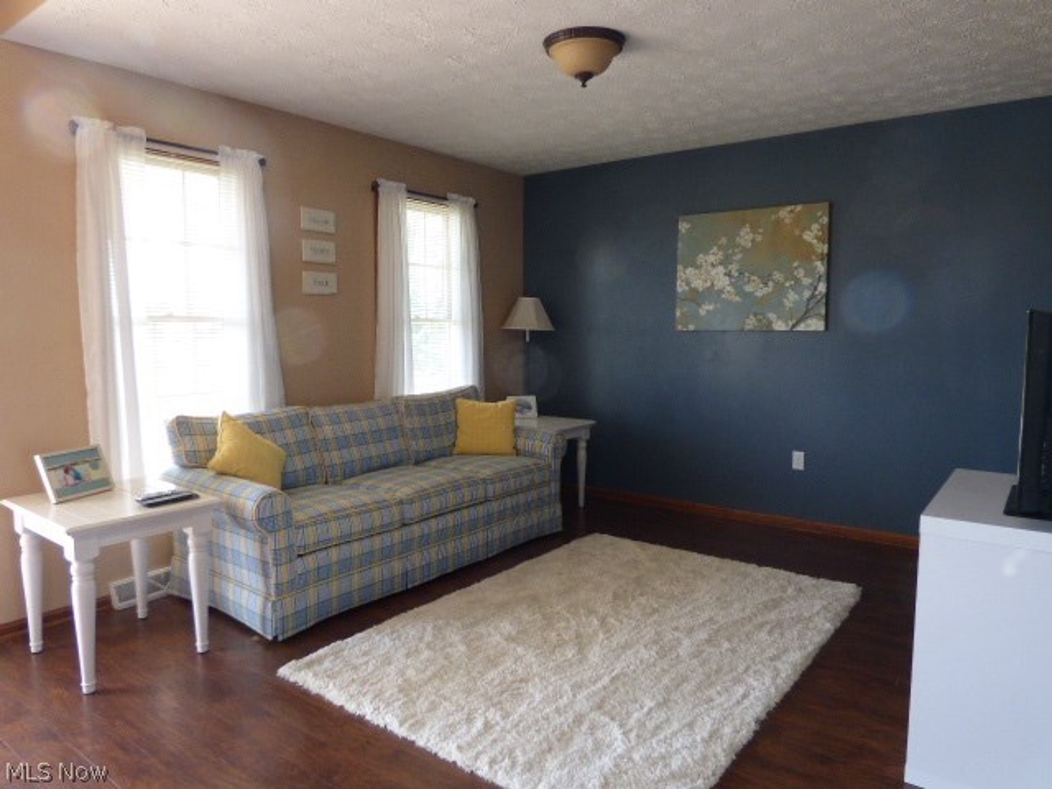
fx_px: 699
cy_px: 394
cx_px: 526
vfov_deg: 58.9
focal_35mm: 23
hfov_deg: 73.9
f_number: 2.9
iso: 250
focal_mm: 3.99
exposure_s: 1/60
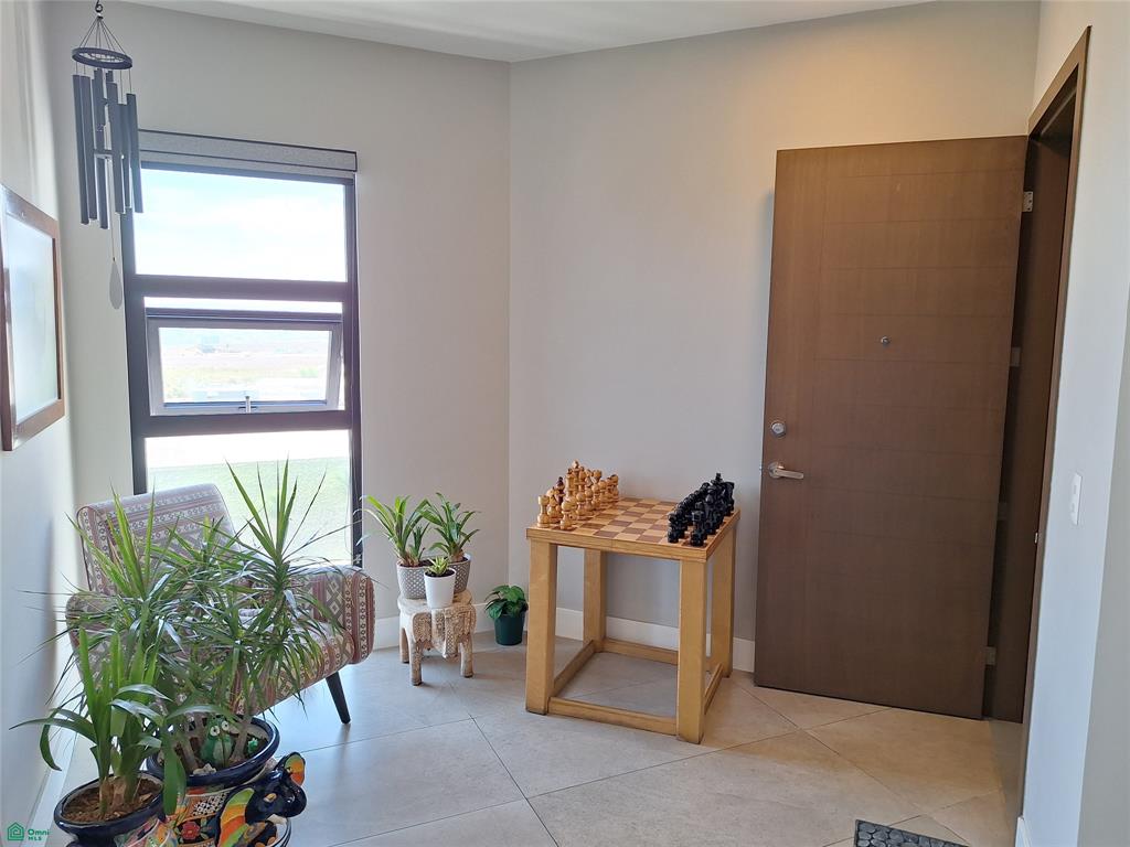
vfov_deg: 58.9
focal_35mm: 23
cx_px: 565
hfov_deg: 73.9
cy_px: 424
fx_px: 751
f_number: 1.8
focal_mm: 5.54
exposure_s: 1/120
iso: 40
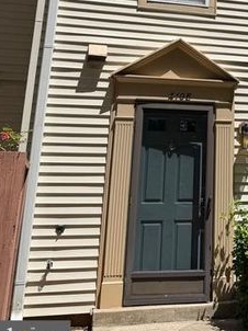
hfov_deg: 26.5
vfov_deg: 33.0
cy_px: -6
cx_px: 226
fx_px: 507
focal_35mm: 53
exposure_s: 1/5714
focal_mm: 6.76
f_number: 1.78
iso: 80
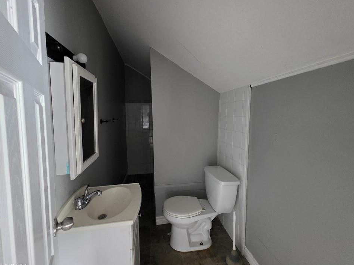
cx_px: 173
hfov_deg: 102.1
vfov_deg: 85.6
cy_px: 127
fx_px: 143
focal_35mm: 14
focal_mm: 2.2
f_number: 1.9
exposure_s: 1/24
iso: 1000
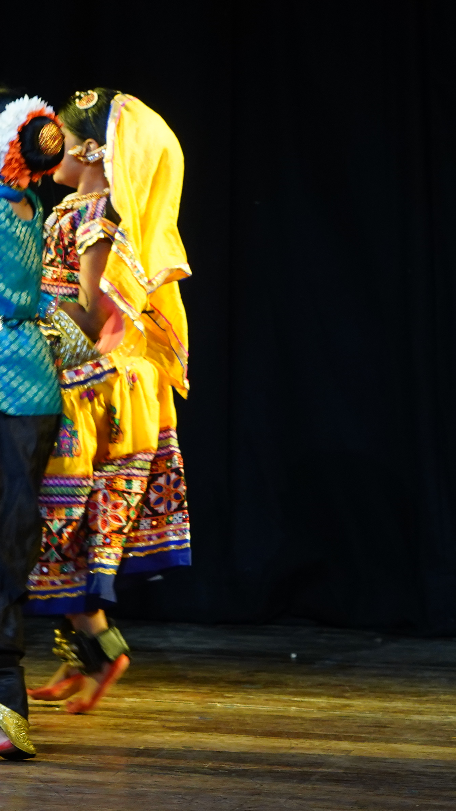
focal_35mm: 150
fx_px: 3225
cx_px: -282
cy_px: 244
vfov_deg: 14.3
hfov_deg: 7.9
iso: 1600
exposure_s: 1/125
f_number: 5
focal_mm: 57
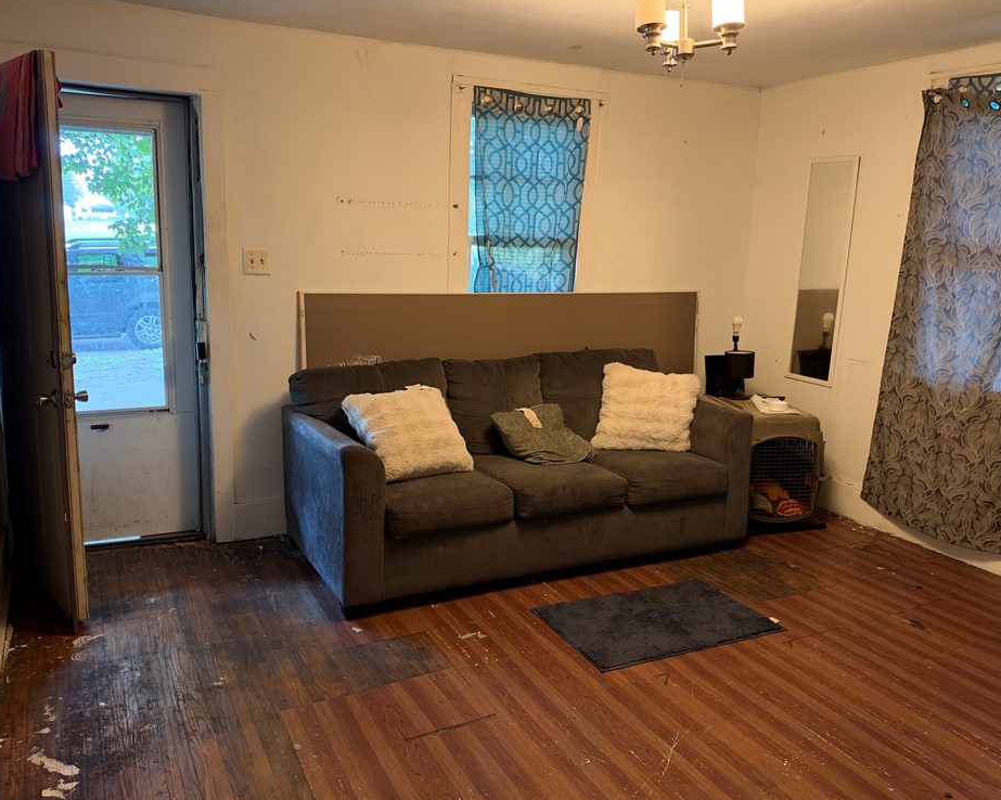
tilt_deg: -11.3
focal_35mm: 26
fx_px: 770
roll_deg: -1.3
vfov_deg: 54.9
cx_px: 489
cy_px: 392
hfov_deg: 66.0
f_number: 1.48
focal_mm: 6.93
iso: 500
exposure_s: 1/30
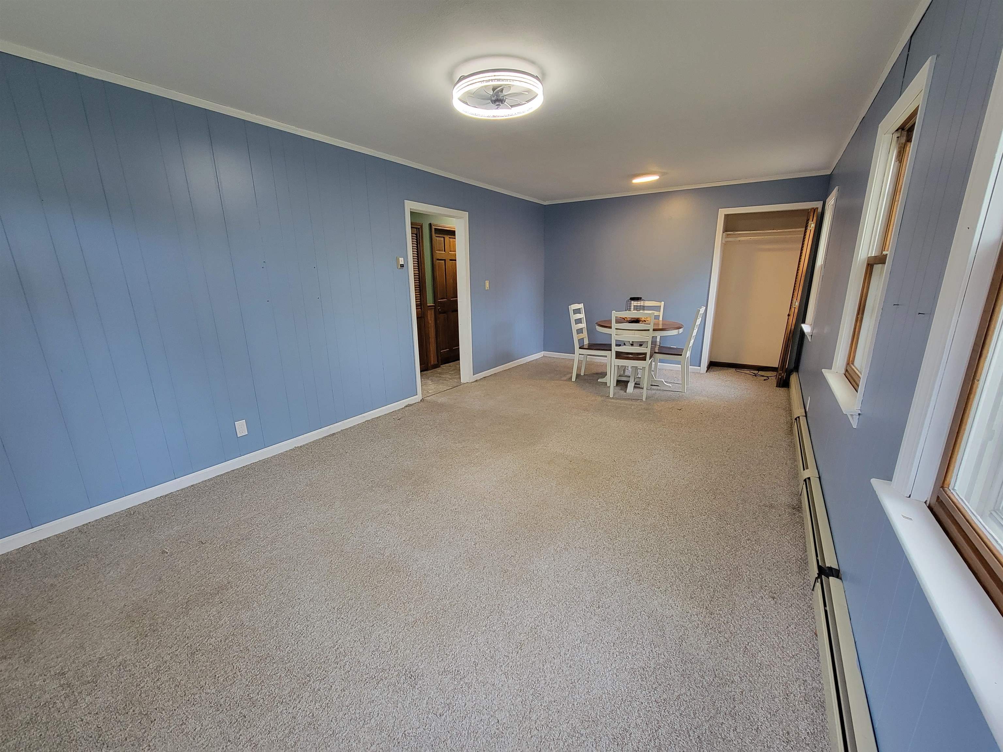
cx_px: 502
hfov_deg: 106.2
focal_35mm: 13
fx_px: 377
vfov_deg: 89.9
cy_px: 376
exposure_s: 1/60
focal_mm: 2.2
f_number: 2.2
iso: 200
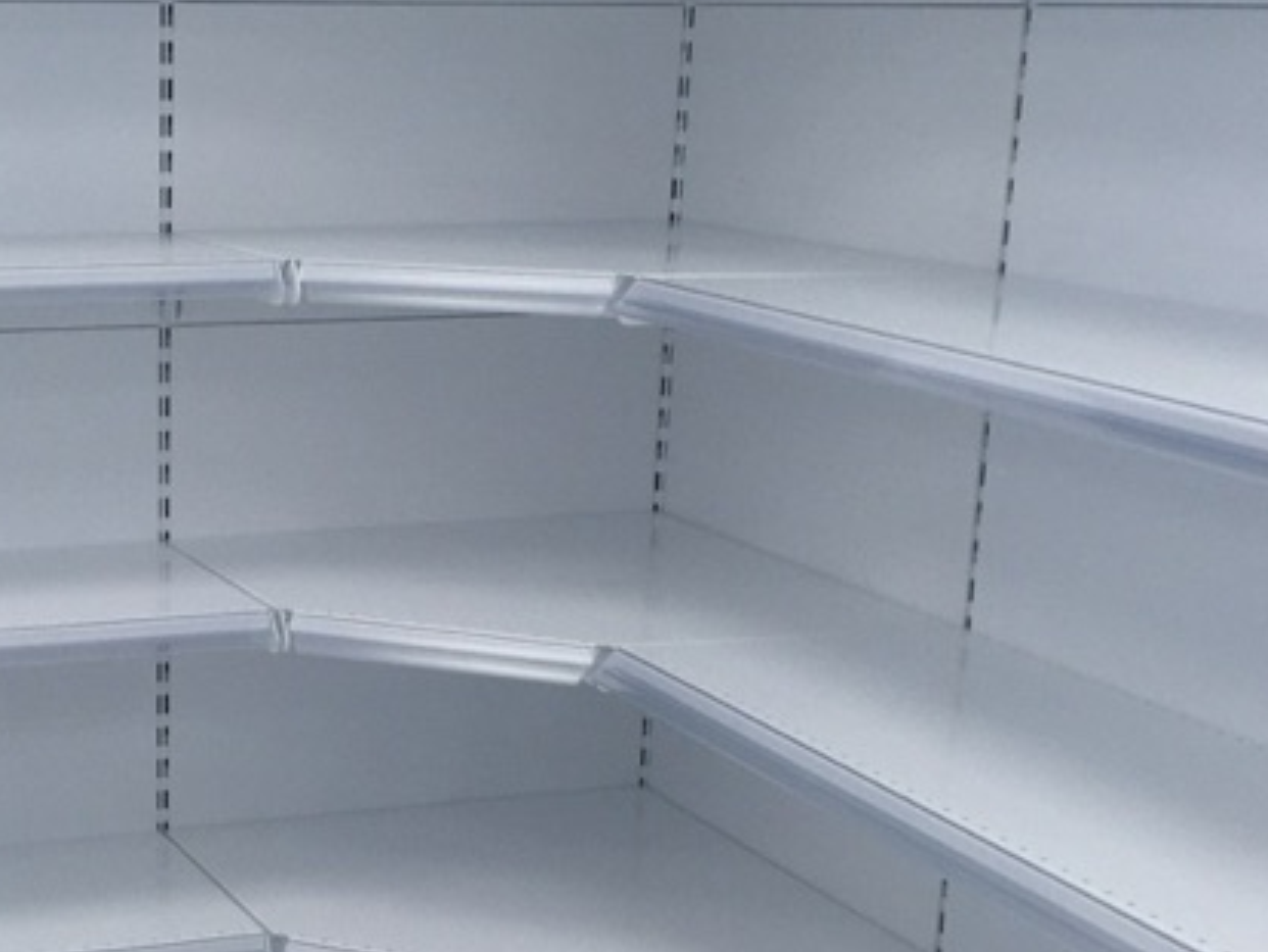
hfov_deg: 27.1
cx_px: 217
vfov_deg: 20.9
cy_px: 683
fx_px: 2566
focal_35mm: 70
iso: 32
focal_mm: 4.15
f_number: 2.2
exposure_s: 1/100
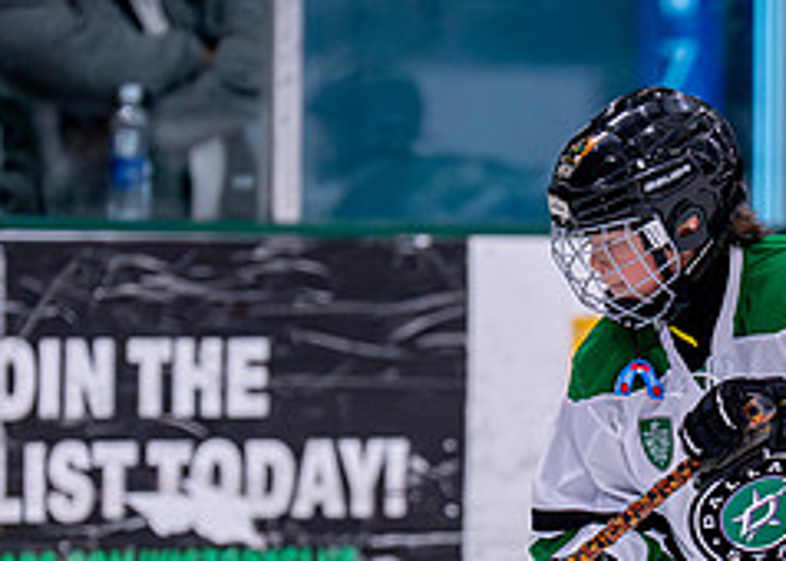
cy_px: 436
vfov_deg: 2.6
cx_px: 664
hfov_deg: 3.6
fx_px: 12456
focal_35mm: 558
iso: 2500
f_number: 2.8
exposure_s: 1/1250
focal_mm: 156
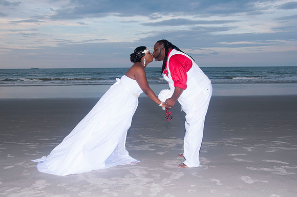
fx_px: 297
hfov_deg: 53.2
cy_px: 98
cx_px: 148
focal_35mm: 36
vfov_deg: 36.8
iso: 400
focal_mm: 24
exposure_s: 1/200
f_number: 5.6
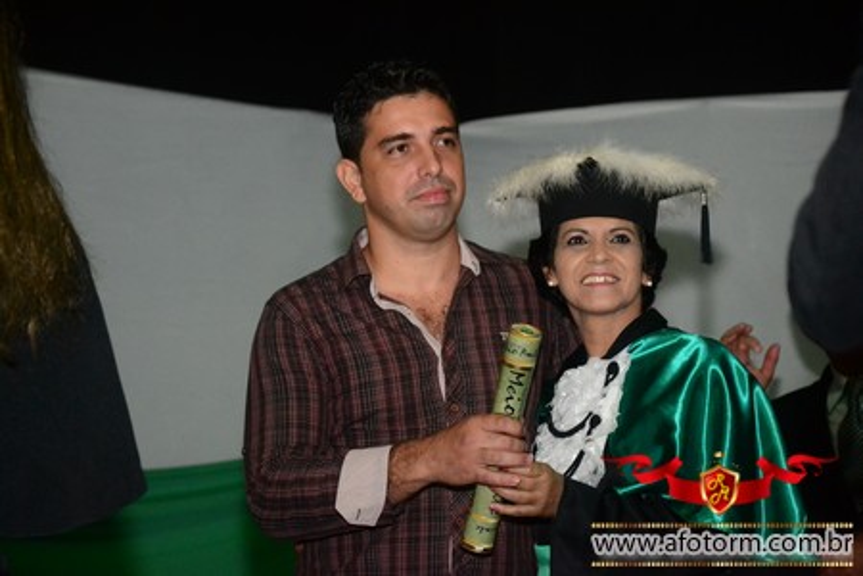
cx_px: 432
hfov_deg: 14.4
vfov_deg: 9.6
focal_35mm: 142
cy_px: 288
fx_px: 3416
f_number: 5.6
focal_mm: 95
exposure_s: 1/80
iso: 3200
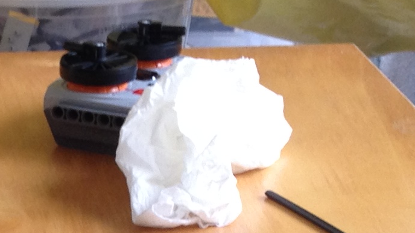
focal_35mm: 181
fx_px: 1992
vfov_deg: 6.5
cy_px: 468
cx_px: -136
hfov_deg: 11.6
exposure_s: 1/24
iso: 50
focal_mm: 4.28
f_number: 2.4
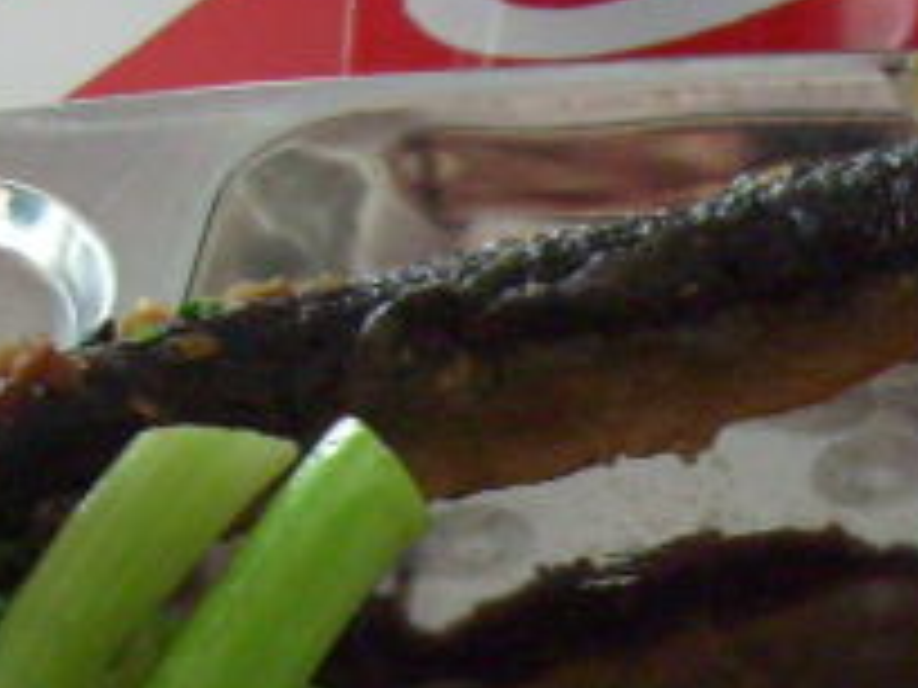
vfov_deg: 10.6
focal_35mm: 137
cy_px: 890
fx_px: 3633
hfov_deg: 14.1
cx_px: 986
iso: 160
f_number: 2.8
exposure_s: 1/45
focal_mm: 5.8
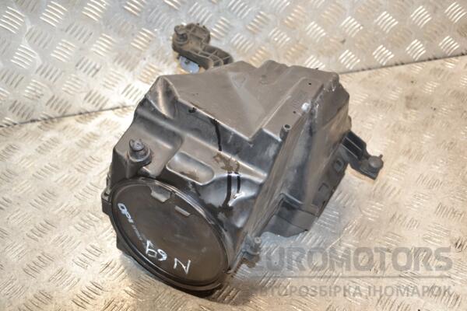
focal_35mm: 48
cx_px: 234
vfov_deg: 28.1
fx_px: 623
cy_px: 156
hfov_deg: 41.1
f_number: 5
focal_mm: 32
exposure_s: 1/125
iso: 800
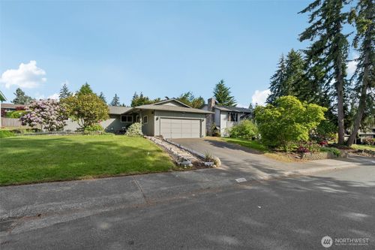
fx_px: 156
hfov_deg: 100.4
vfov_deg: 77.3
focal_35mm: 15
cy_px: 125
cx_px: 188
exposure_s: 1/60
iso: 100
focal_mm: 10
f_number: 9
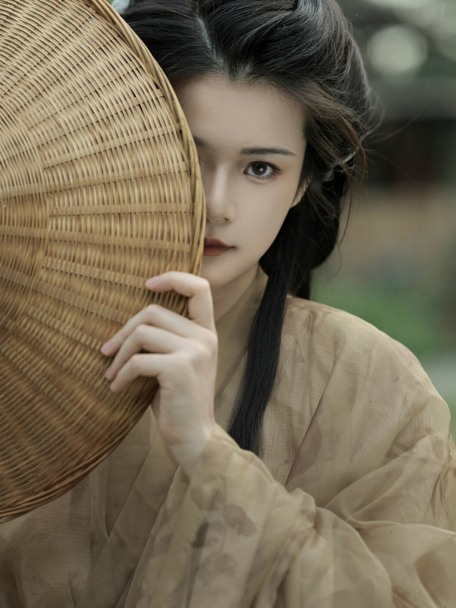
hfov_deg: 12.0
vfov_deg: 15.9
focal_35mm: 124
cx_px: 228
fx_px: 2178
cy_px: 281
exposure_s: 1/400
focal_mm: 115
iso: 100
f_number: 2.8
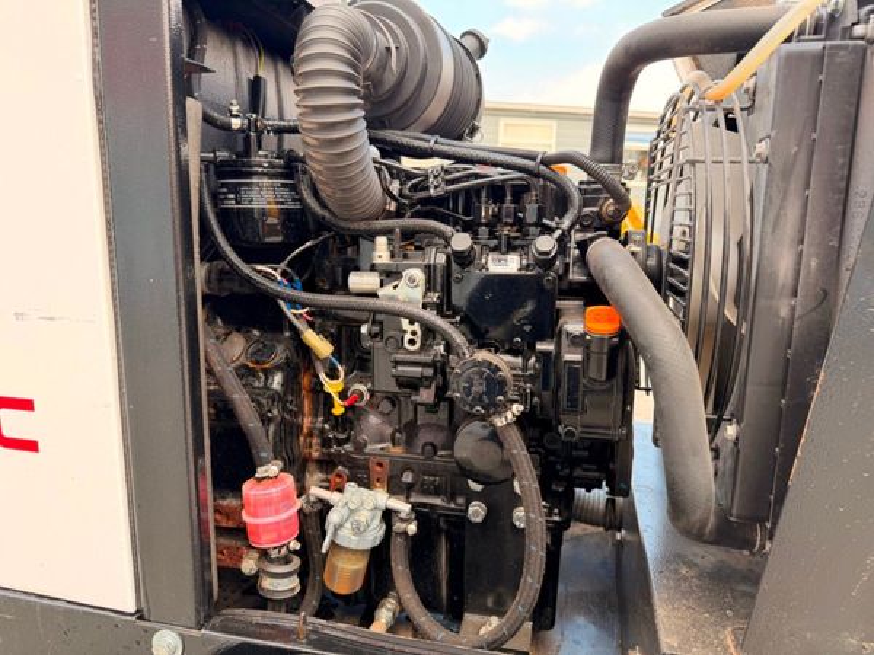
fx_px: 606
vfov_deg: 56.8
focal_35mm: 24
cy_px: 328
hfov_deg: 71.6
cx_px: 437
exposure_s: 1/179
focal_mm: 6.76
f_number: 1.78
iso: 80
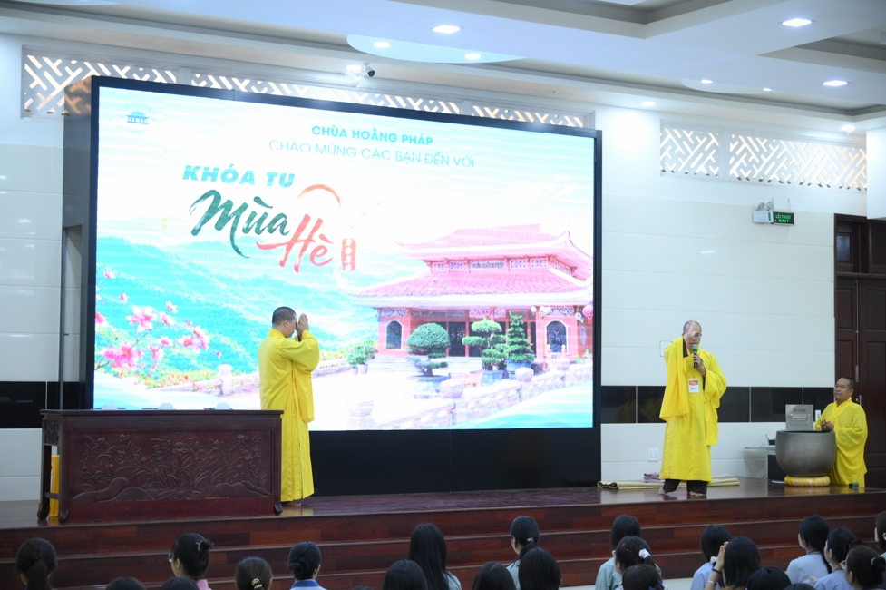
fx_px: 1599
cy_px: 295
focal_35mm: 65
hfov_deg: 31.0
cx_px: 443
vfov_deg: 20.9
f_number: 4
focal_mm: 65
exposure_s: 1/100
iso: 2500
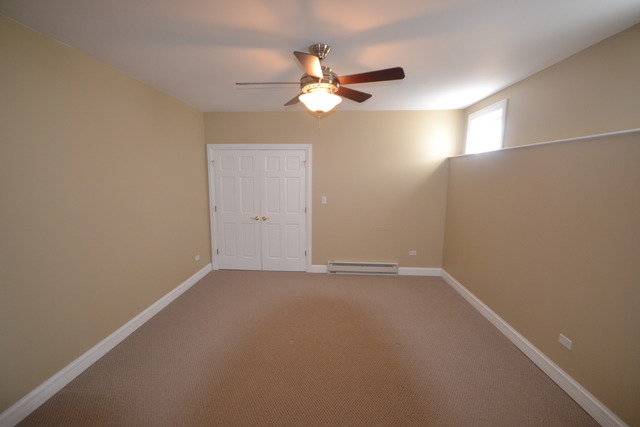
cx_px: 320
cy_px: 214
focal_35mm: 15
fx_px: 267
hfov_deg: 100.4
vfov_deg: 77.4
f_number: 4
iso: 720
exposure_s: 1/60
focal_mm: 10
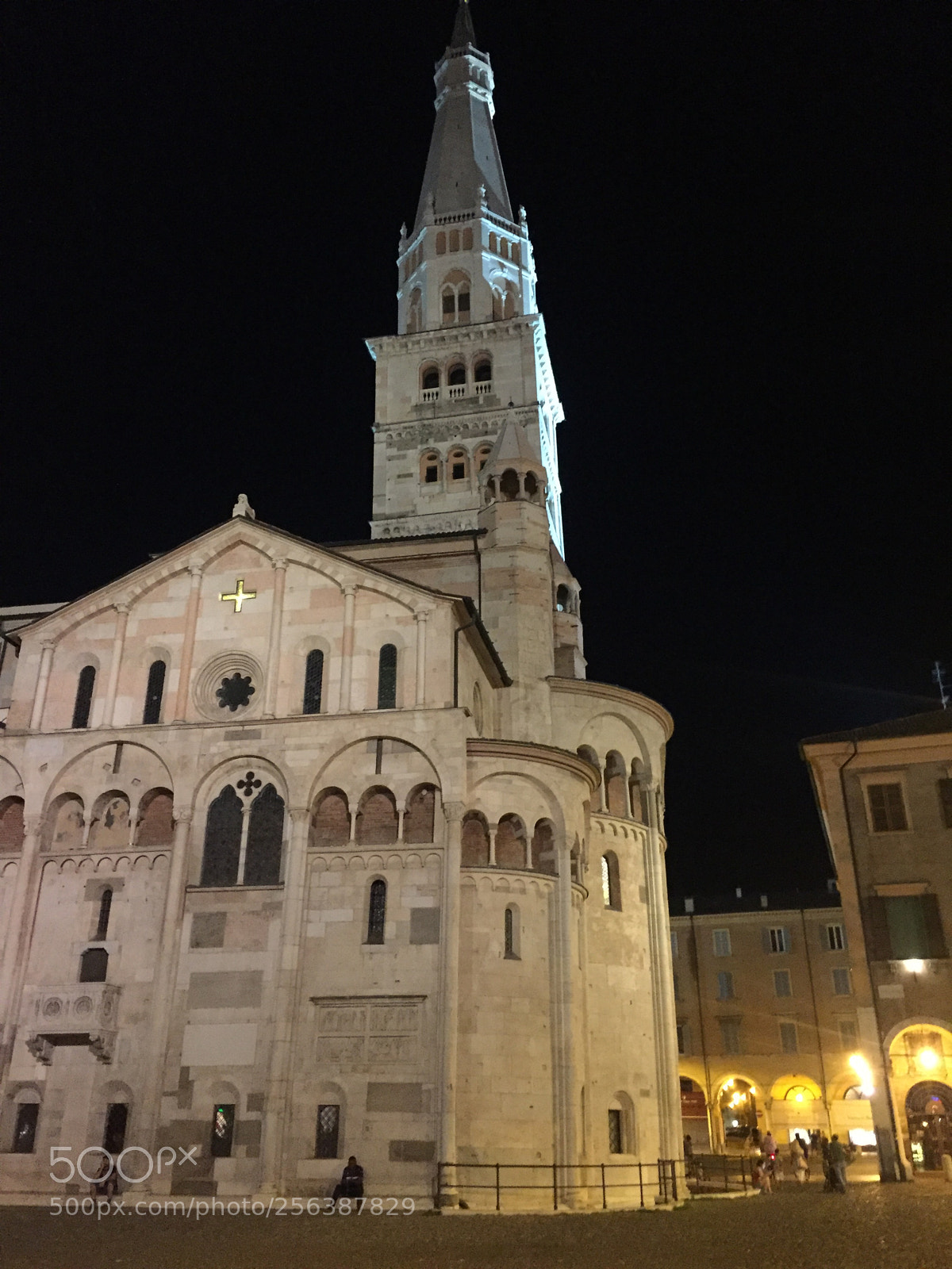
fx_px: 1063
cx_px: 476
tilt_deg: +24.7
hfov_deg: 48.2
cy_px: 634
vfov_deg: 61.7
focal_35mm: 29
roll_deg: +1.8
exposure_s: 1/17
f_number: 2.2
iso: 640
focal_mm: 4.15
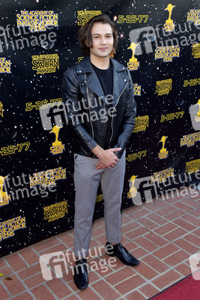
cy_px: 150
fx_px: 291
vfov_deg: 54.4
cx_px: 100
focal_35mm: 35
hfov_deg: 37.9
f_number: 6.3
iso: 500
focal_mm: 35
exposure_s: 1/320
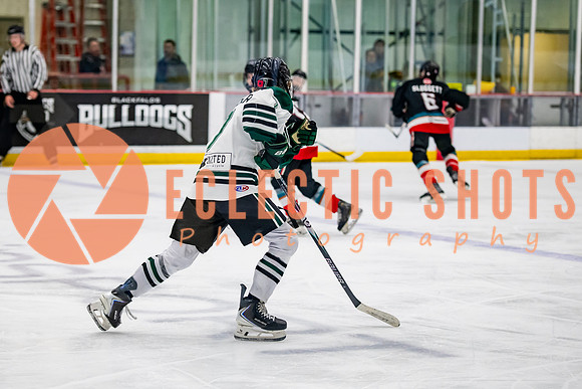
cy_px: 171
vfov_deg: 10.3
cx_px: 226
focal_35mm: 133
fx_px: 2153
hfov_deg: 15.4
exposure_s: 1/640
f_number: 3.2
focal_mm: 100
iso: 2000
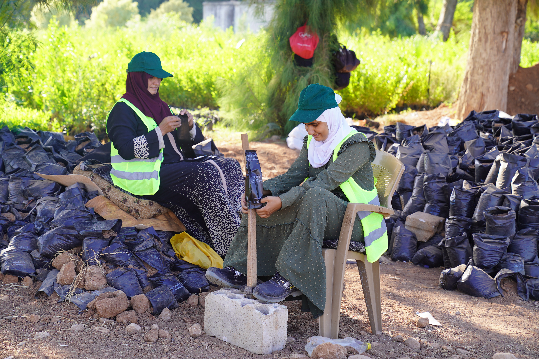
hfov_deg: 28.8
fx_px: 1048
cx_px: 270
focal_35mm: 70
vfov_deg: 19.5
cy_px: 180
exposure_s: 1/100
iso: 100
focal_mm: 70
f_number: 4.5
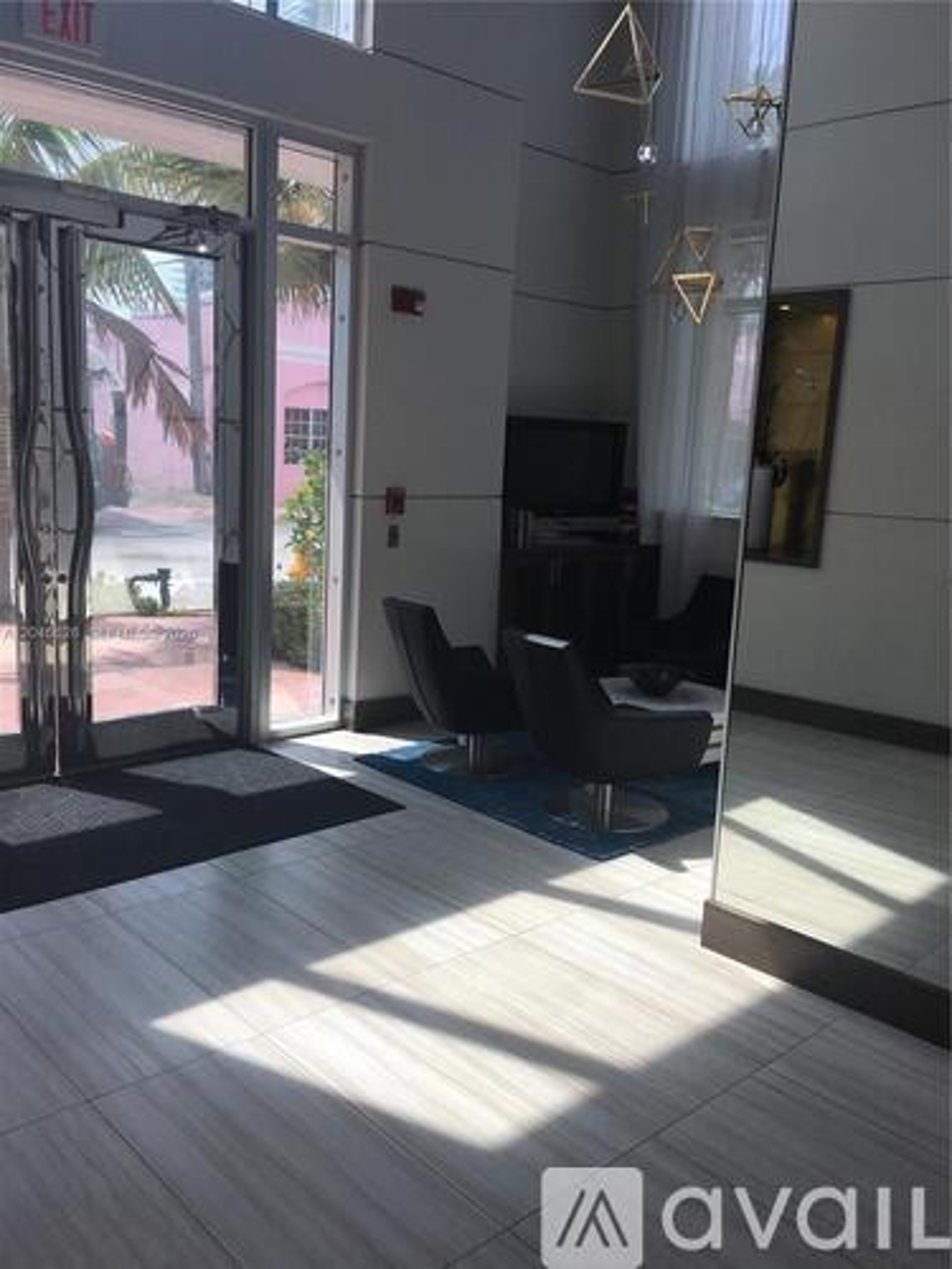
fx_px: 1063
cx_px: 476
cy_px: 634
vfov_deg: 61.7
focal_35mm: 29
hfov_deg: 48.2
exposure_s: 1/388
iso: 25
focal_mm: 4.15
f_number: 2.2
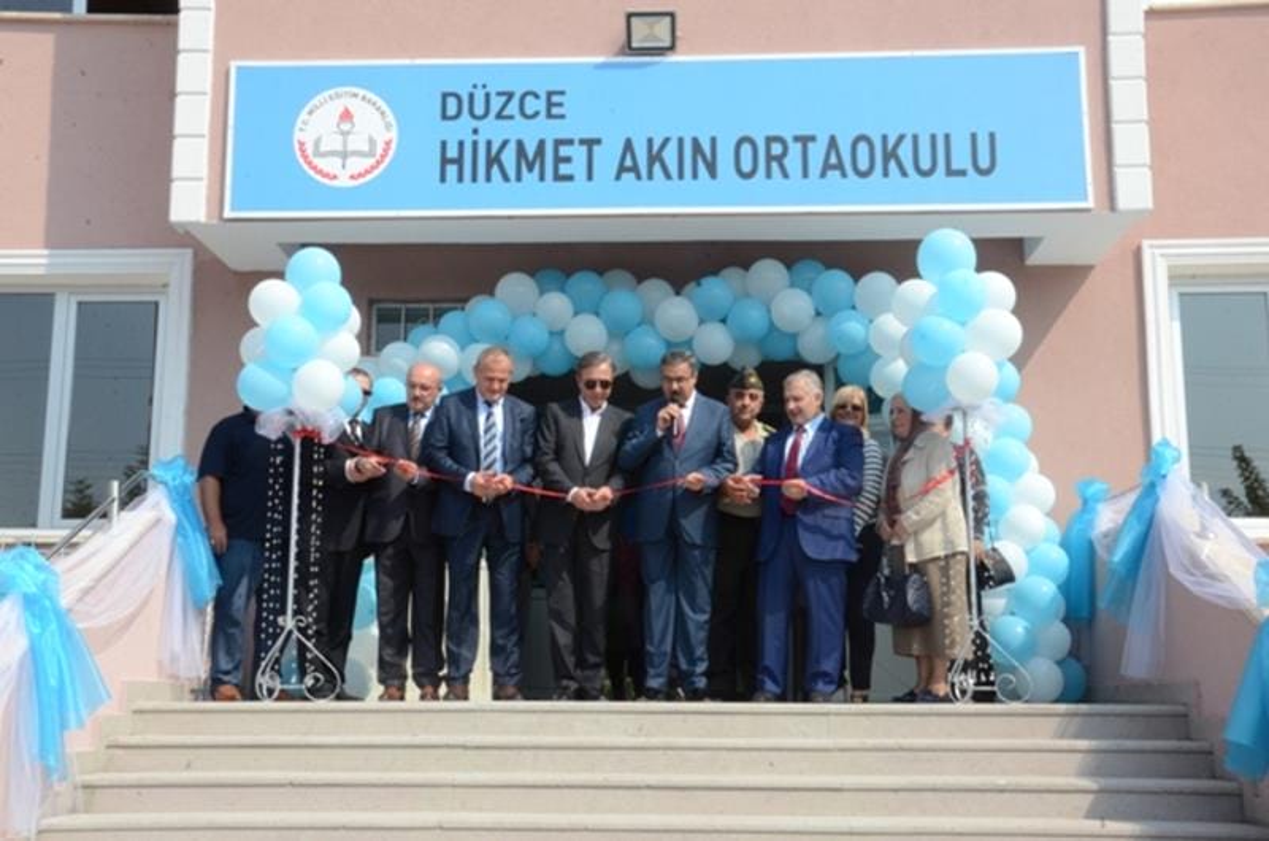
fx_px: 1478
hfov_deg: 46.5
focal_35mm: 42
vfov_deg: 31.8
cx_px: 634
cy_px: 420
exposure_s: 1/160
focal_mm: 28
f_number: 25
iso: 1000
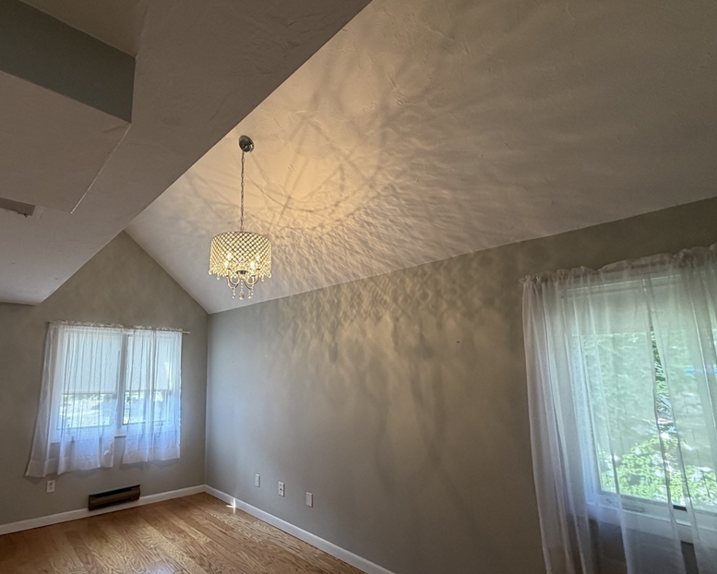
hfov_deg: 84.3
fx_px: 382
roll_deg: +0.0
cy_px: 313
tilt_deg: +8.3
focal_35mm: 18
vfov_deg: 73.7
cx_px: 260
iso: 200
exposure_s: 1/60
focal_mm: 2.22
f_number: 2.2
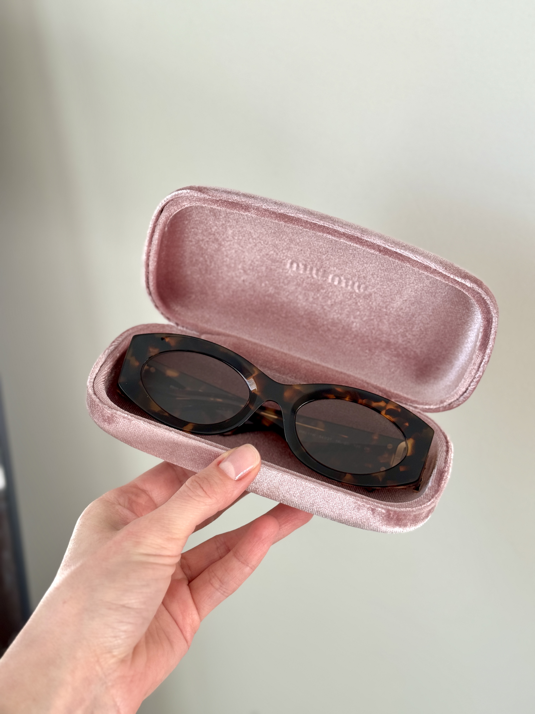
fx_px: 989
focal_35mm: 48
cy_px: 357
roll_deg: -4.4
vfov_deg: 39.7
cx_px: 268
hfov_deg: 30.3
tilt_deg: -31.5
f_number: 1.78
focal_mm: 6.76
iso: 64
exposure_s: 1/120
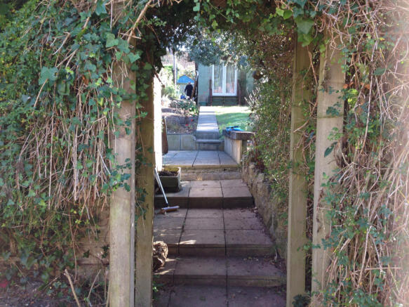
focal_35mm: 33
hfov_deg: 55.4
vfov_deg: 42.9
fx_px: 390
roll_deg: -1.6
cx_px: 204
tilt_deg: -3.2
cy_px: 154
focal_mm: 4.12
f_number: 2.4
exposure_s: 1/120
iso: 64
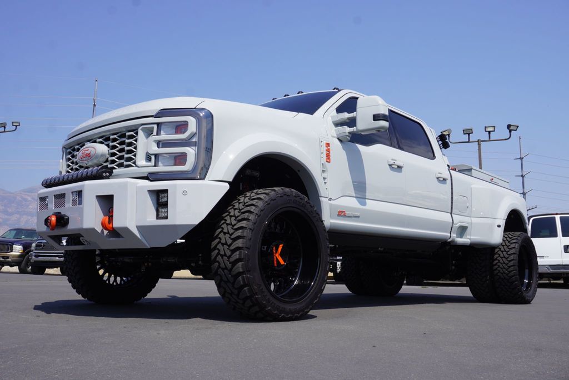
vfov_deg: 40.0
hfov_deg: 57.2
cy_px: 190
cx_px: 284
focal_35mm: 33
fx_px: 522
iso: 100
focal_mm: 22
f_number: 10
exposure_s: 1/160
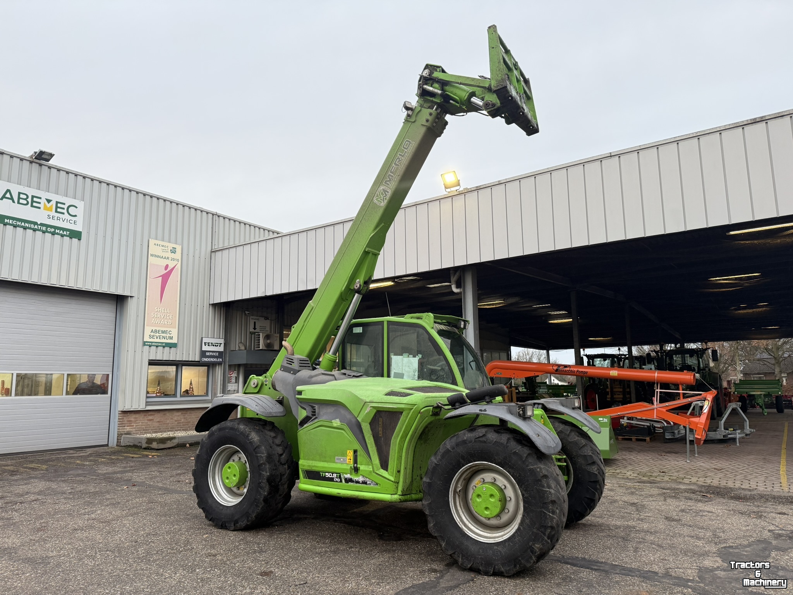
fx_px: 550
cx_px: 396
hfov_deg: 71.6
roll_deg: +0.4
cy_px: 298
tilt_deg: +8.5
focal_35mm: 24
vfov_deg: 56.8
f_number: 1.78
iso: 200
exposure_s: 1/76
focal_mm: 6.76
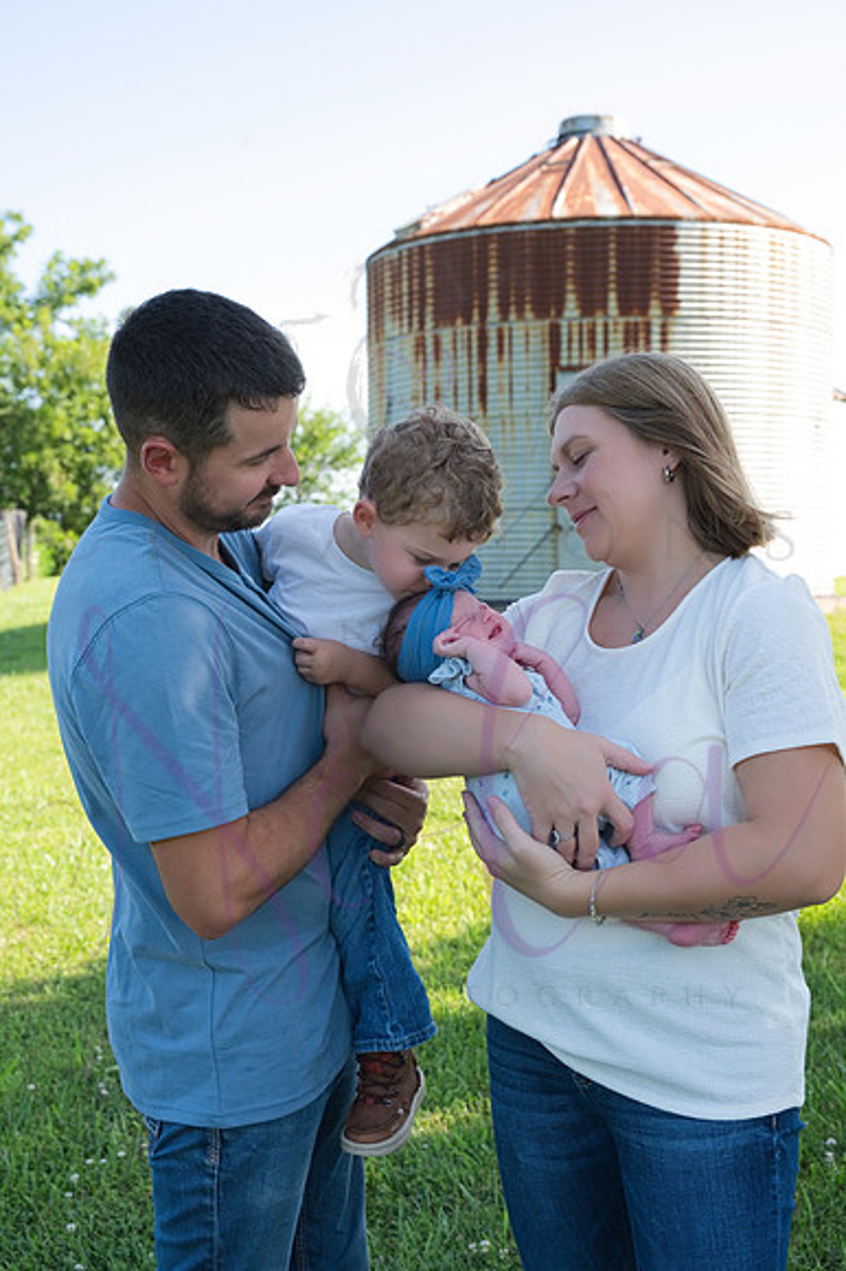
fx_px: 1553
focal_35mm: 44
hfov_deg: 30.5
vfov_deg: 44.5
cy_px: 636
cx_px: 423
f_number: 6.3
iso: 400
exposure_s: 1/320
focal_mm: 44
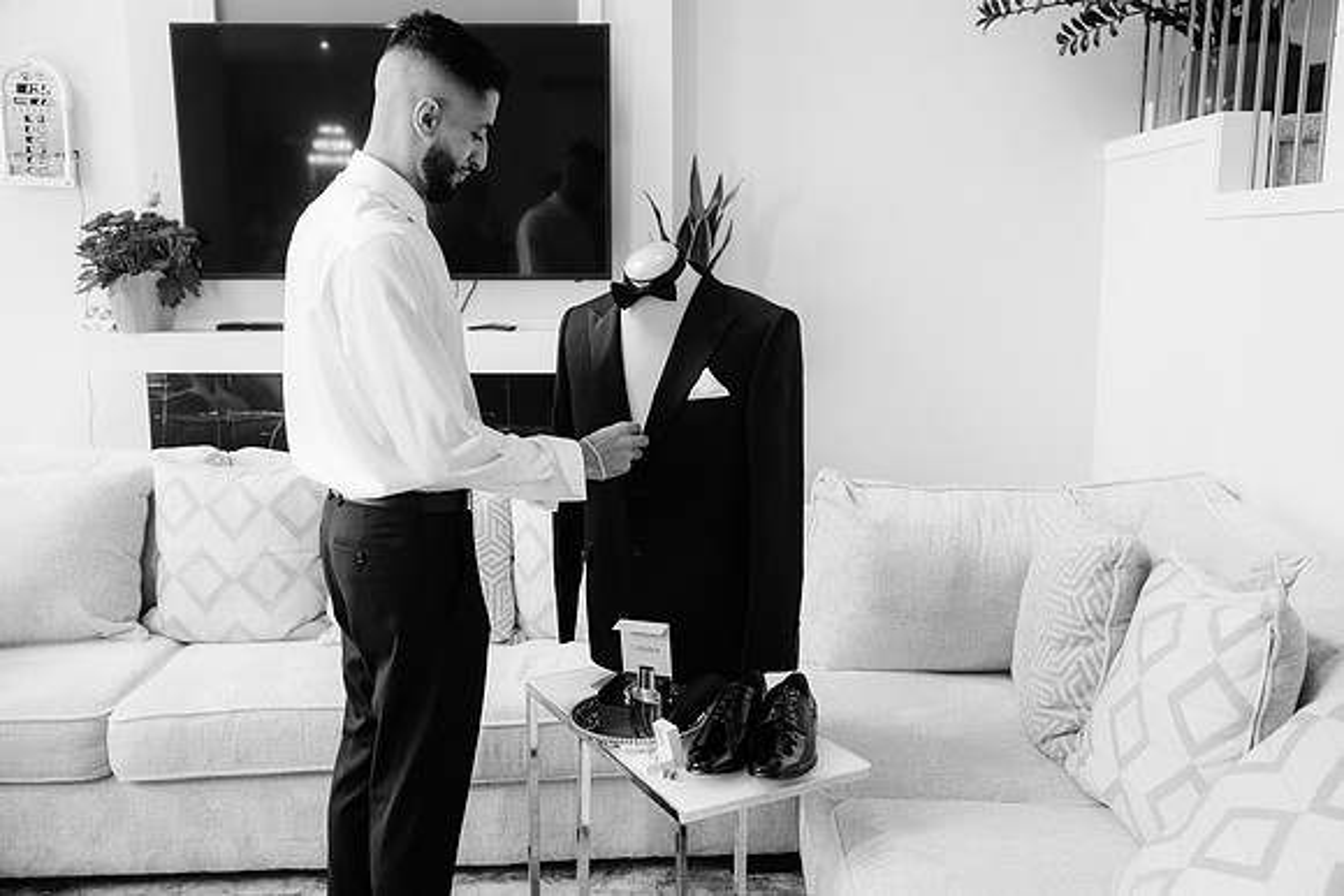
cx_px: 672
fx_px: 1232
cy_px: 448
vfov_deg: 40.0
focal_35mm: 33
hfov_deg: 57.2
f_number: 2.8
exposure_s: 1/160
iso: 640
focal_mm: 33
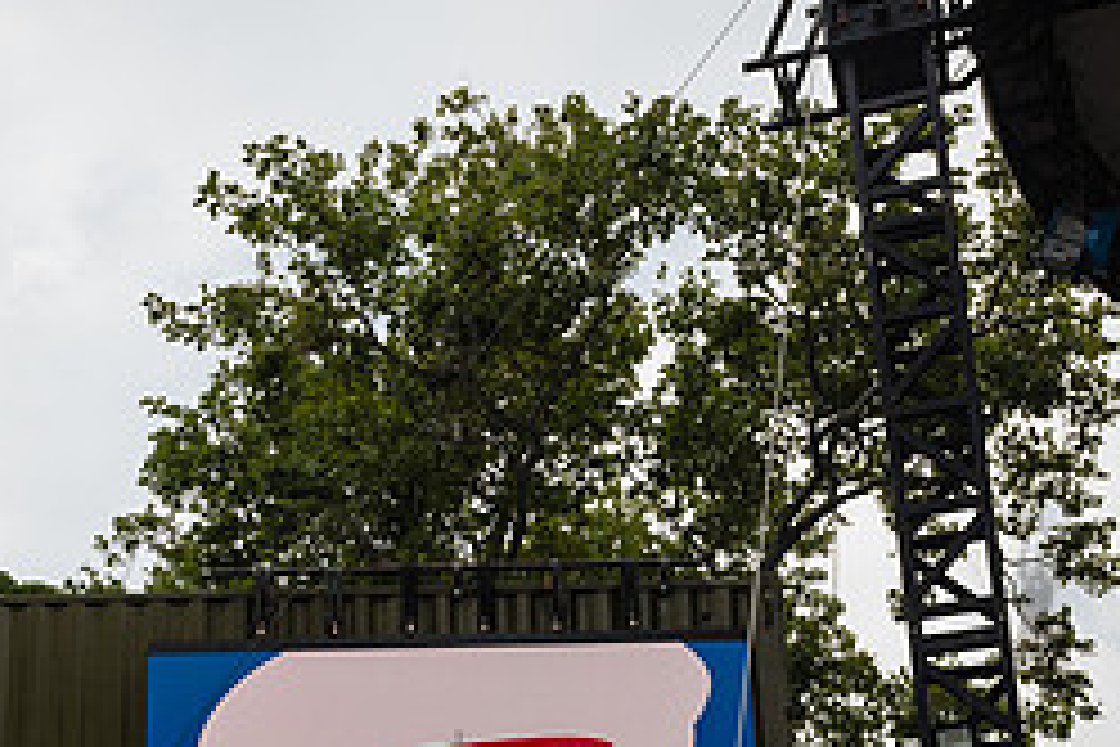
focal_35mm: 56
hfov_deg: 35.5
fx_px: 1742
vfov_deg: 22.9
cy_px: 808
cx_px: 454
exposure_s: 1/3200
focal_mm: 24
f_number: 4.5
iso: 1000
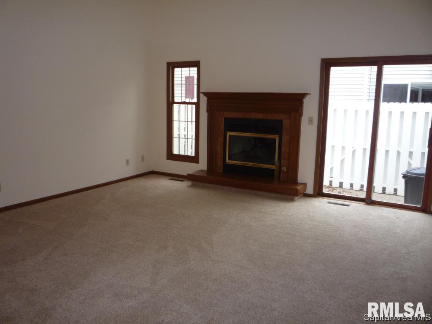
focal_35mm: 30
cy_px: 162
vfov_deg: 46.8
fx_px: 374
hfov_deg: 60.0
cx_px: 216
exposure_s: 1/30
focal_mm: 5.2
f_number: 3.3
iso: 200
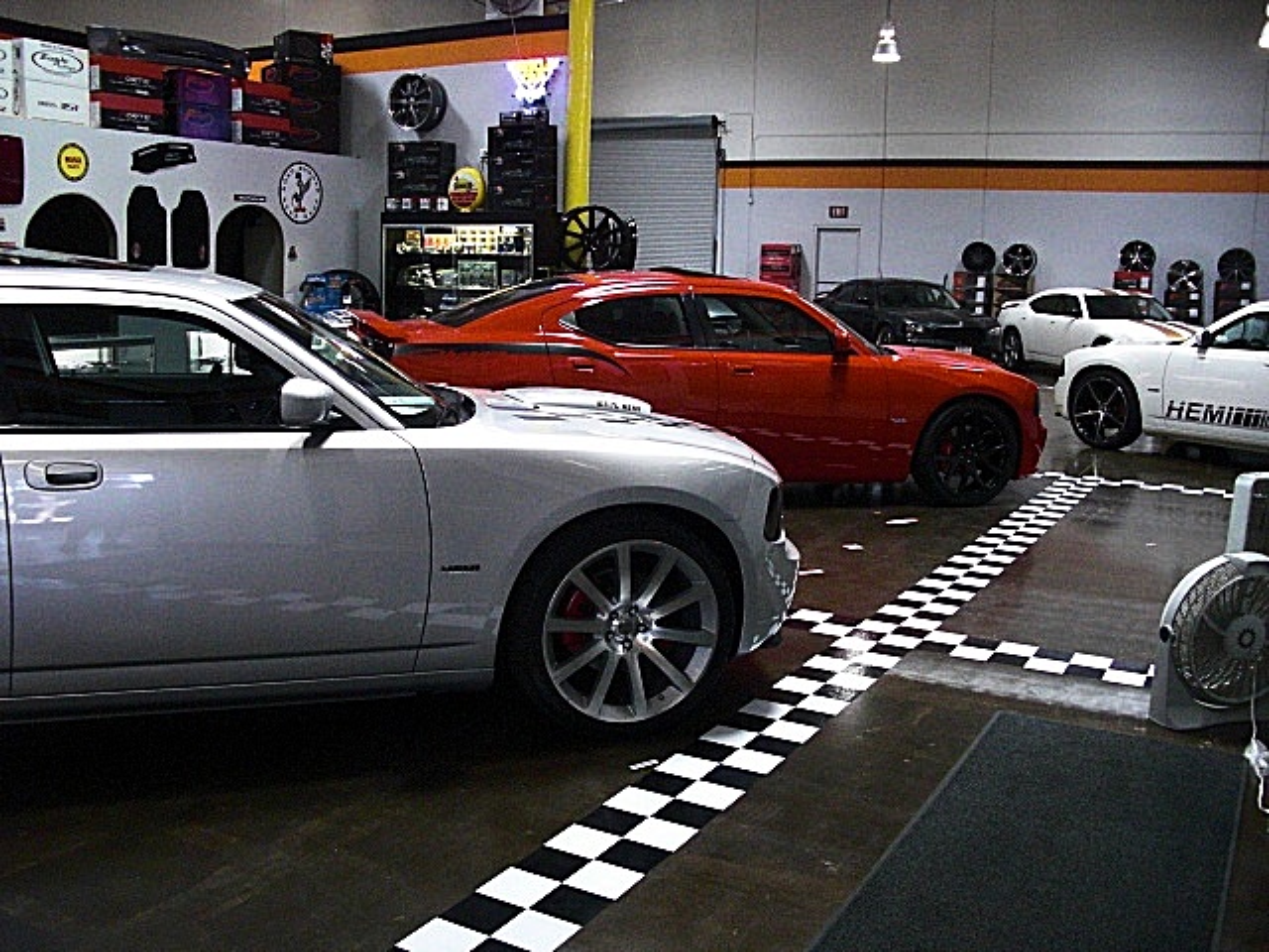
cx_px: 634
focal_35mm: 36
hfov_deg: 51.4
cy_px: 476
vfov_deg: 39.7
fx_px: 1320
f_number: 2.8
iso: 800
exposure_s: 1/125
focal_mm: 6.3
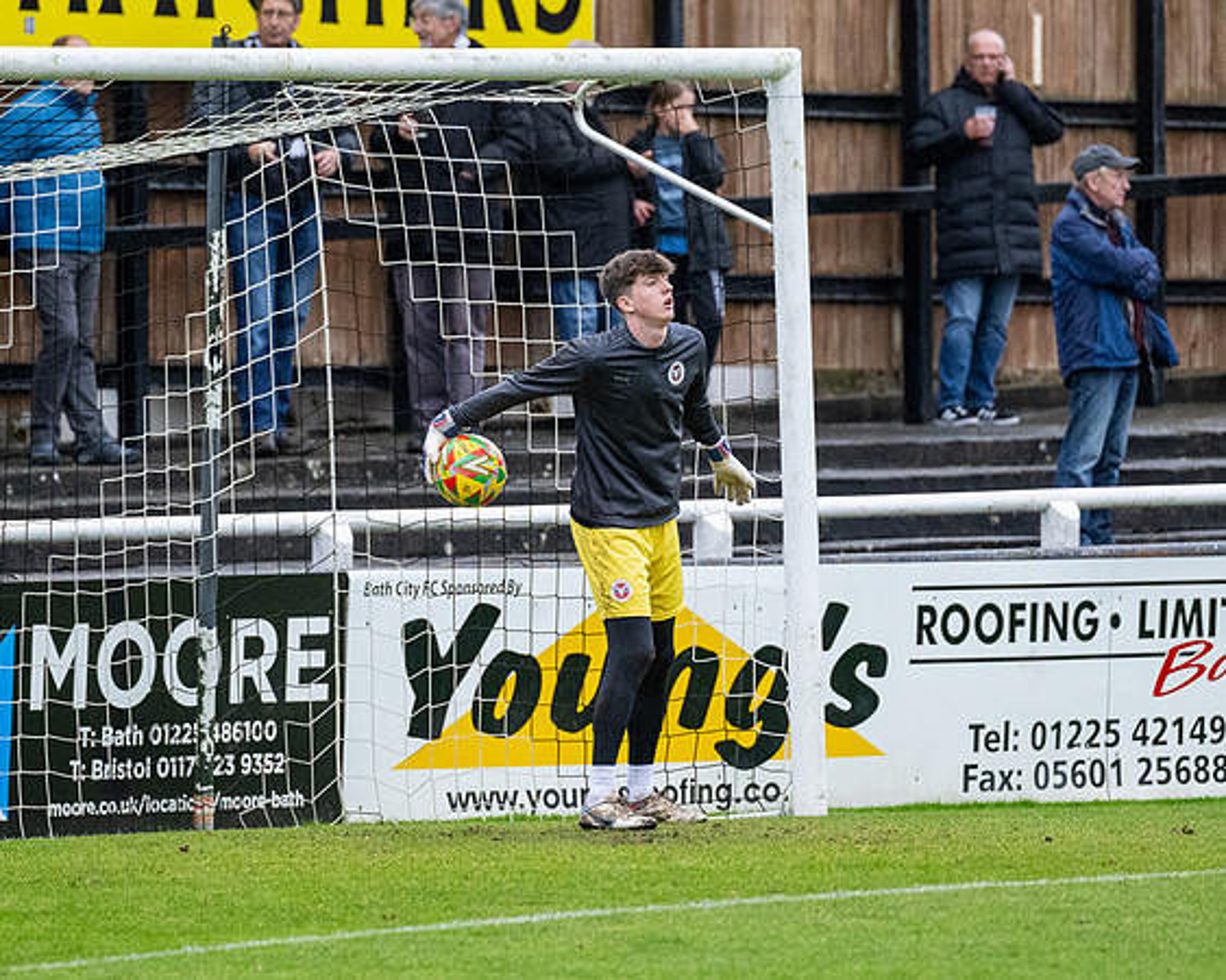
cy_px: 514
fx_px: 15175
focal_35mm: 418
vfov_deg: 3.7
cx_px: 624
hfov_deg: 4.6
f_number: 2.8
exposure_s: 1/1250
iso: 1600
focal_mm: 200
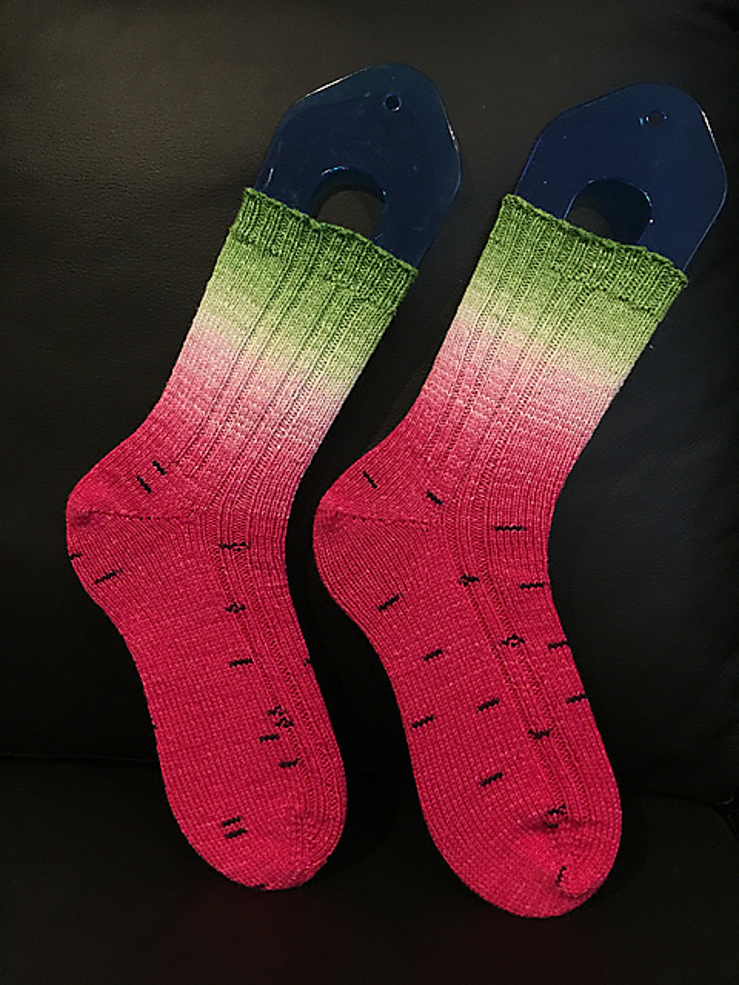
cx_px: 370
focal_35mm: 29
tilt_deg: -21.5
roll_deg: +1.2
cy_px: 492
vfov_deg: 61.7
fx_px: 825
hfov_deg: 48.2
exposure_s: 1/8
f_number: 2.2
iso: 250
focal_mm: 4.15
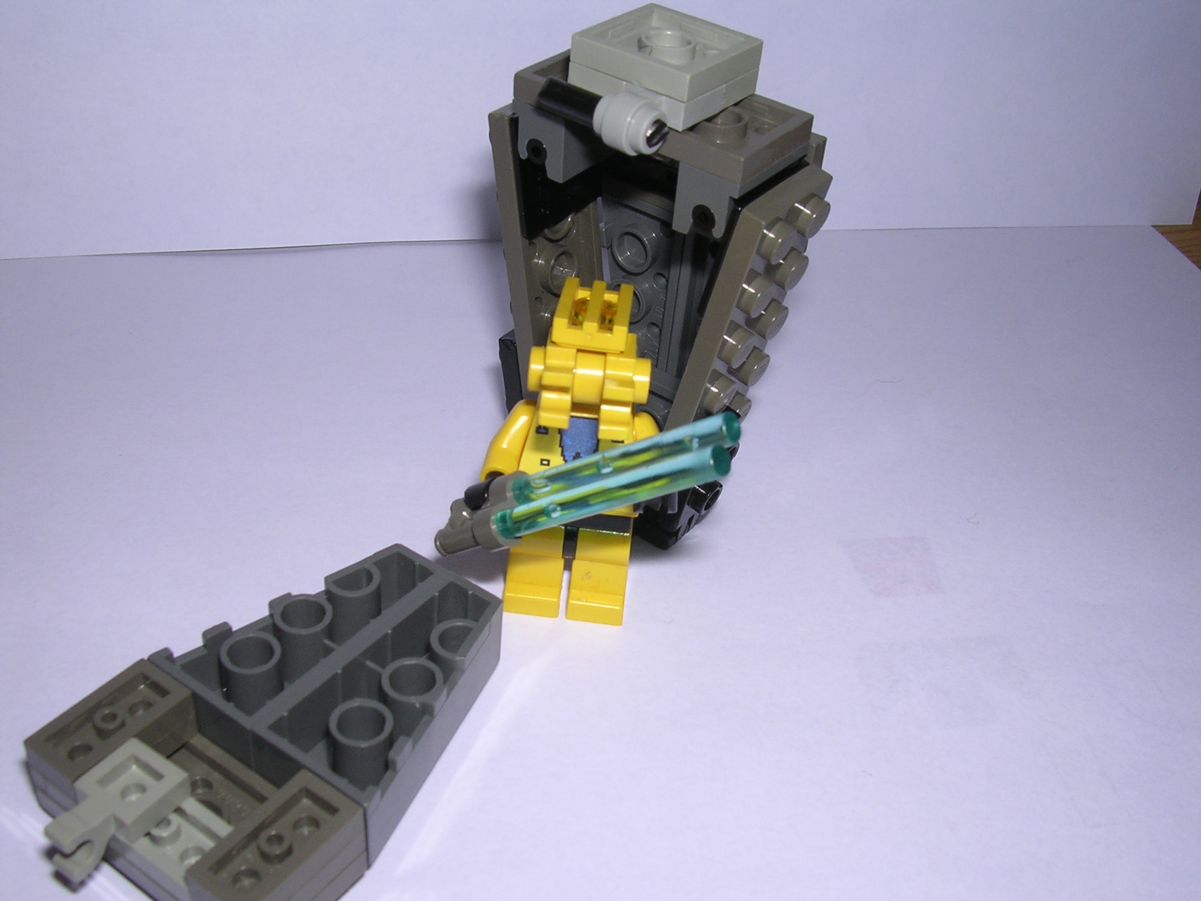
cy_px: 450
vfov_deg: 37.7
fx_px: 1318
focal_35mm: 38
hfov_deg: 49.0
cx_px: 600
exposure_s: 1/60.1
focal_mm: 5.8
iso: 100
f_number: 5.6
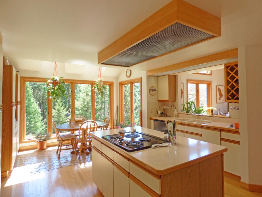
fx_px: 151
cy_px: 98
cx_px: 131
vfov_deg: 66.0
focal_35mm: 20
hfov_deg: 81.7
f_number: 2.8
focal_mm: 3.58
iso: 100
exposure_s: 1/100
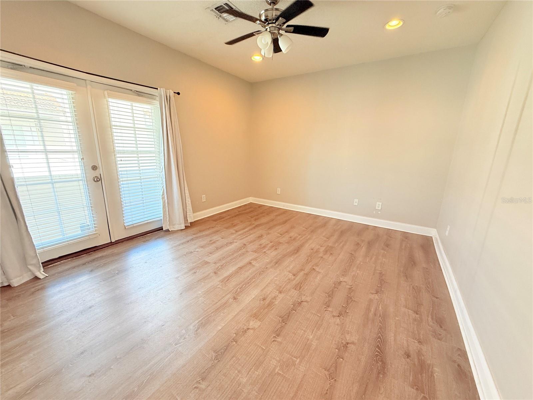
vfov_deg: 85.7
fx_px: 216
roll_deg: -1.0
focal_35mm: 14
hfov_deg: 102.1
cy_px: 200
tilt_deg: -13.4
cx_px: 266
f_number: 2.2
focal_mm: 2.22
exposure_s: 1/120
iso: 250
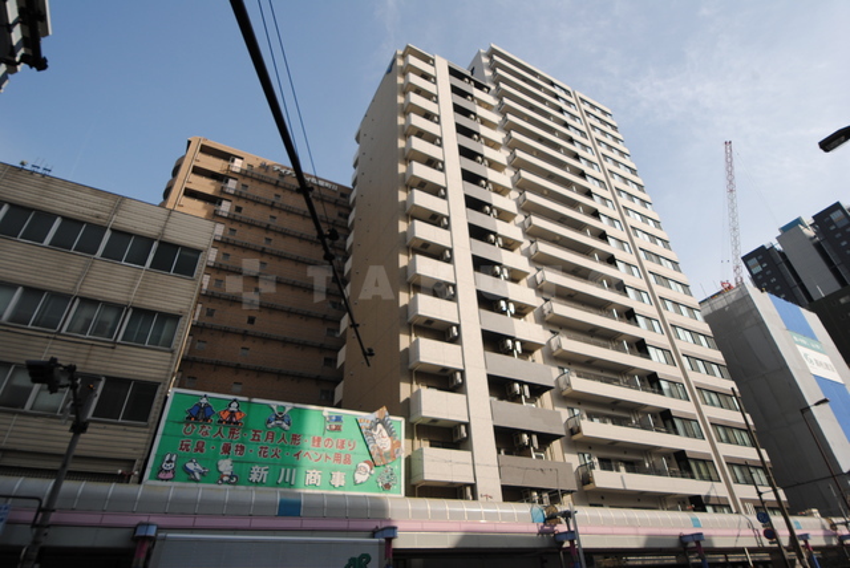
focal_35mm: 20
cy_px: 284
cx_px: 425
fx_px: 461
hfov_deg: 85.4
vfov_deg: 63.3
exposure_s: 1/200
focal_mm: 13
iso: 100
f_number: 7.1
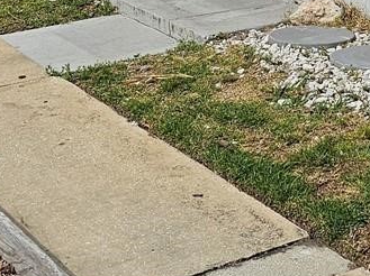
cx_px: 346
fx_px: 1196
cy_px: -349
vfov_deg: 11.3
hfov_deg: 17.3
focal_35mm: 112
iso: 16
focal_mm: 6.3
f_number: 1.7
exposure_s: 1/2000
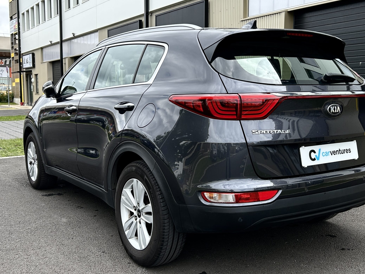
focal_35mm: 32
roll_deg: -0.3
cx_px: 203
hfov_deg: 56.7
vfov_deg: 44.1
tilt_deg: -7.3
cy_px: 127
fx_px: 337
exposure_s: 1/1100
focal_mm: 5.7
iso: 50
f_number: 1.5
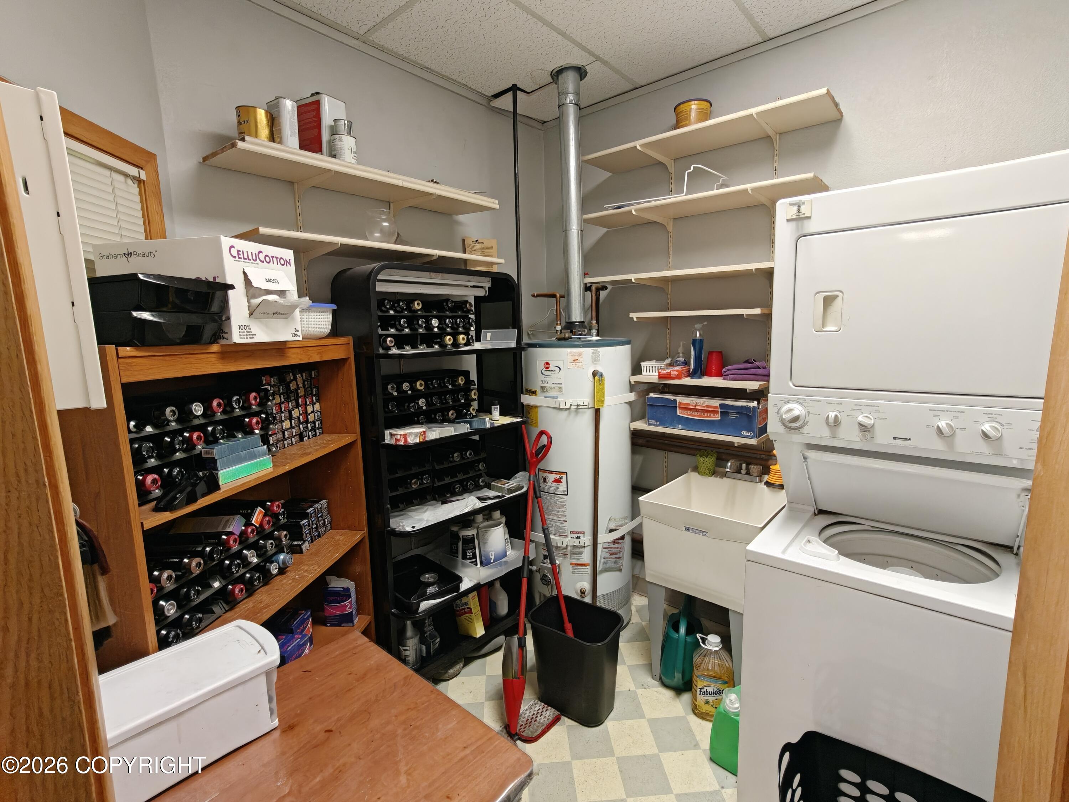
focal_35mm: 16
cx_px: 534
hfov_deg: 94.5
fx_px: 494
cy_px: 401
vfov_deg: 78.1
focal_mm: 2.31
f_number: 2
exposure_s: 1/60
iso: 250
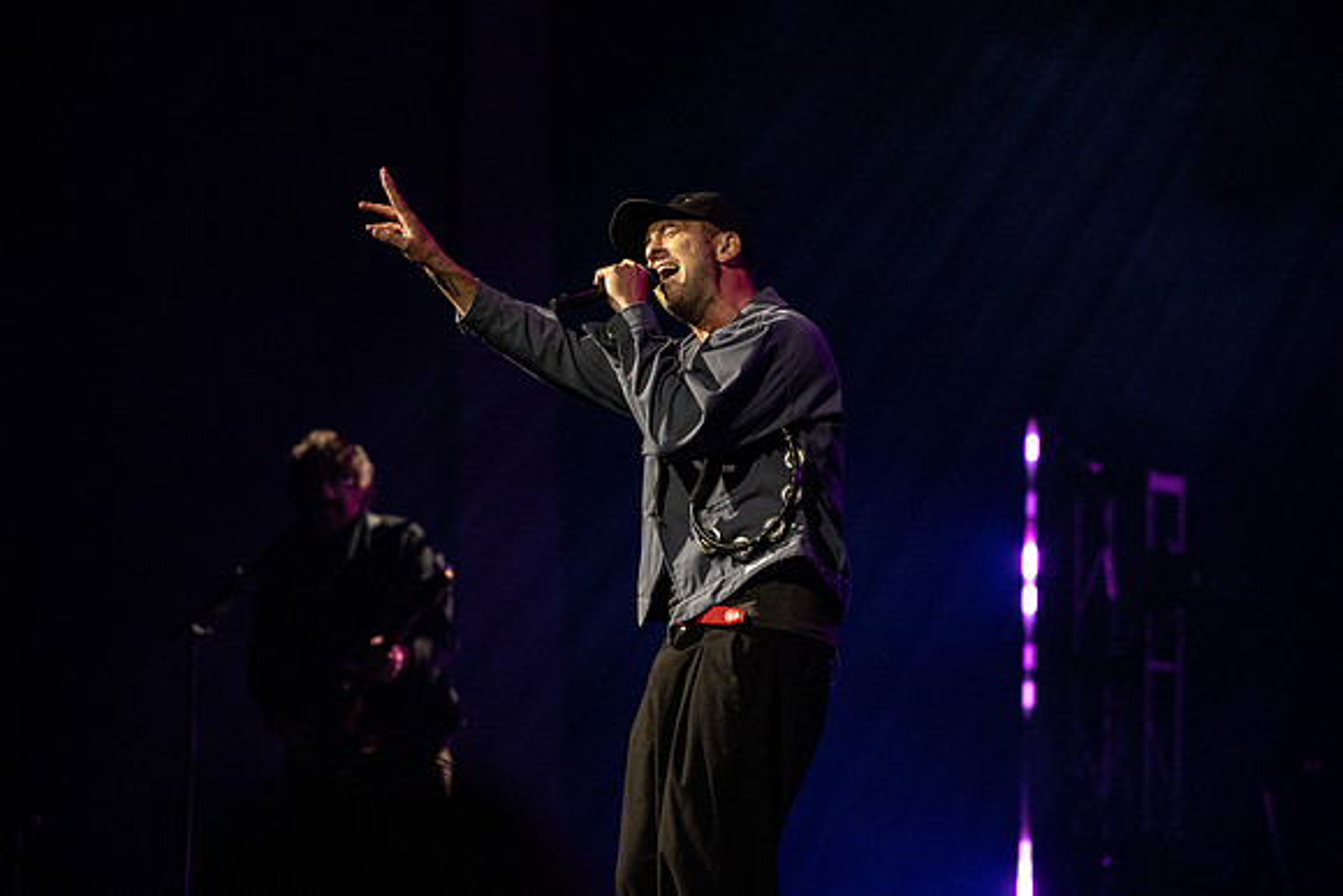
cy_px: 448
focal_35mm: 135
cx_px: 672
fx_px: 5037
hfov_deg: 15.2
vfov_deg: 10.2
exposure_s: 1/1000
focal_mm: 135
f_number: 3.5
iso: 3200
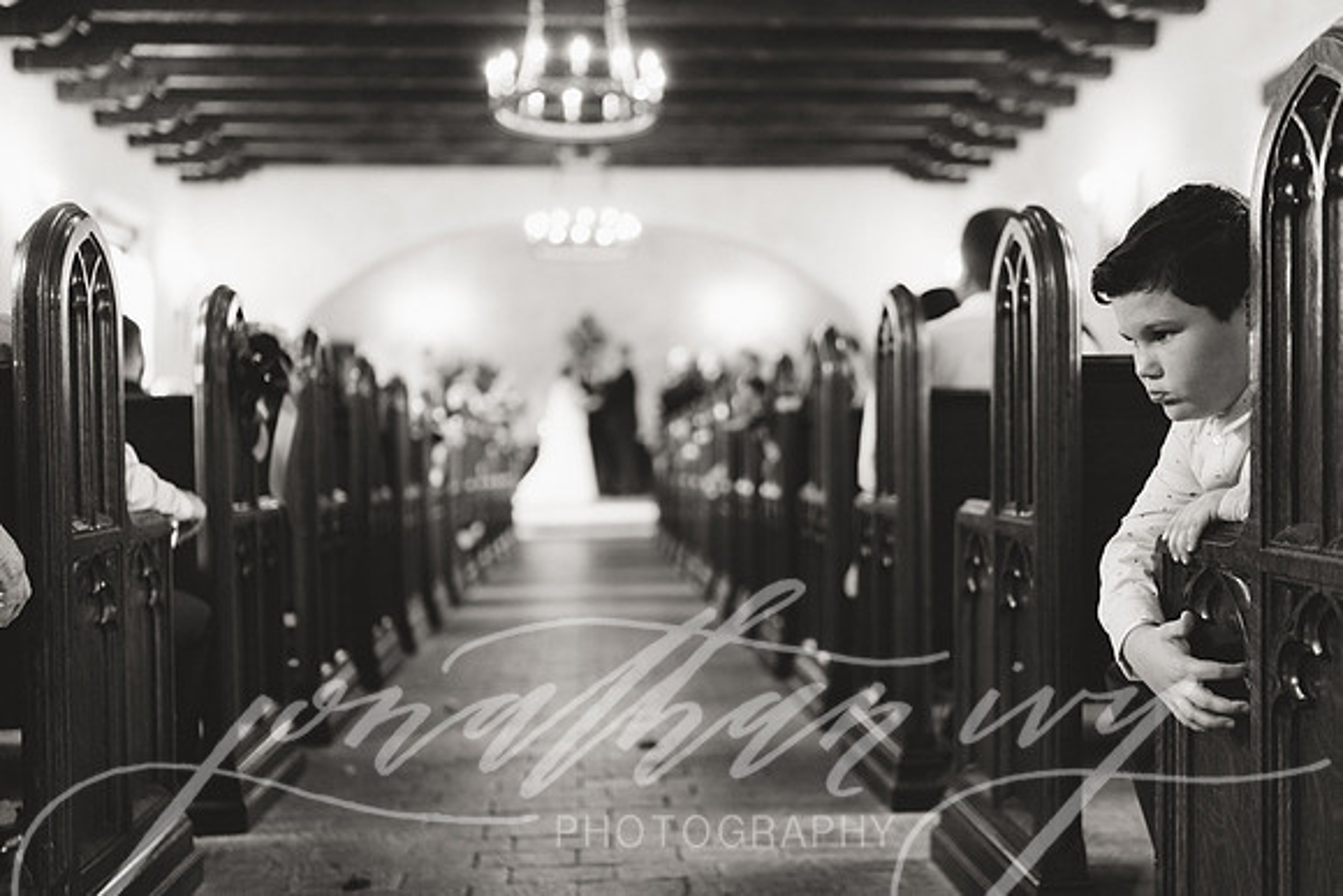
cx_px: 672
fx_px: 1306
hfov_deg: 54.4
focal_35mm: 35
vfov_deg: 37.9
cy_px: 448
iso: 800
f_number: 1.4
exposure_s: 1/125
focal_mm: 35
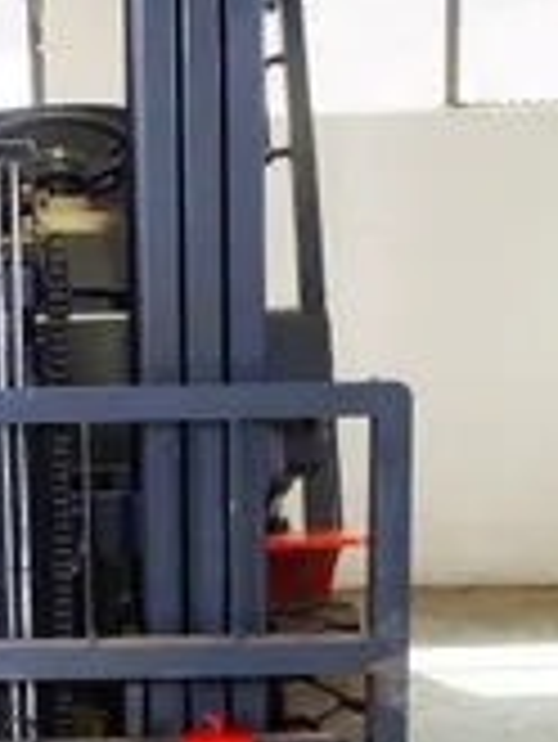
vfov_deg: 23.1
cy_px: 531
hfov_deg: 17.3
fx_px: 1803
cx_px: 25
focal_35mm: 84
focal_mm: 24
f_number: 10
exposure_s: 1/200
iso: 2000
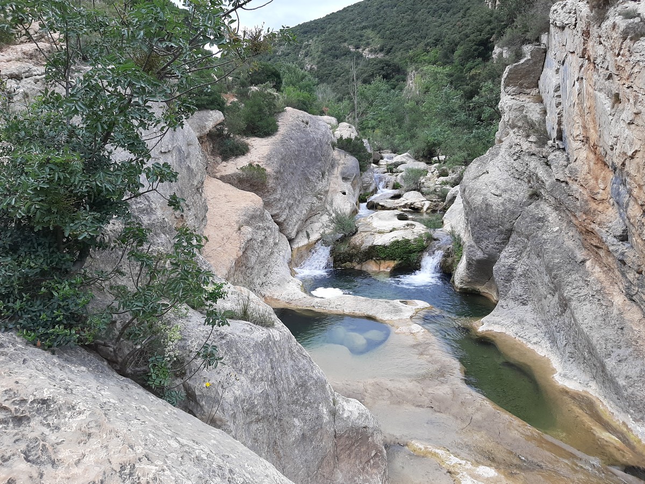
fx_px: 484
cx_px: 322
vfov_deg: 53.1
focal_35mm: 26
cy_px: 242
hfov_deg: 67.3
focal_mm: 3.93
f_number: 1.7
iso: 40
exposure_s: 1/631
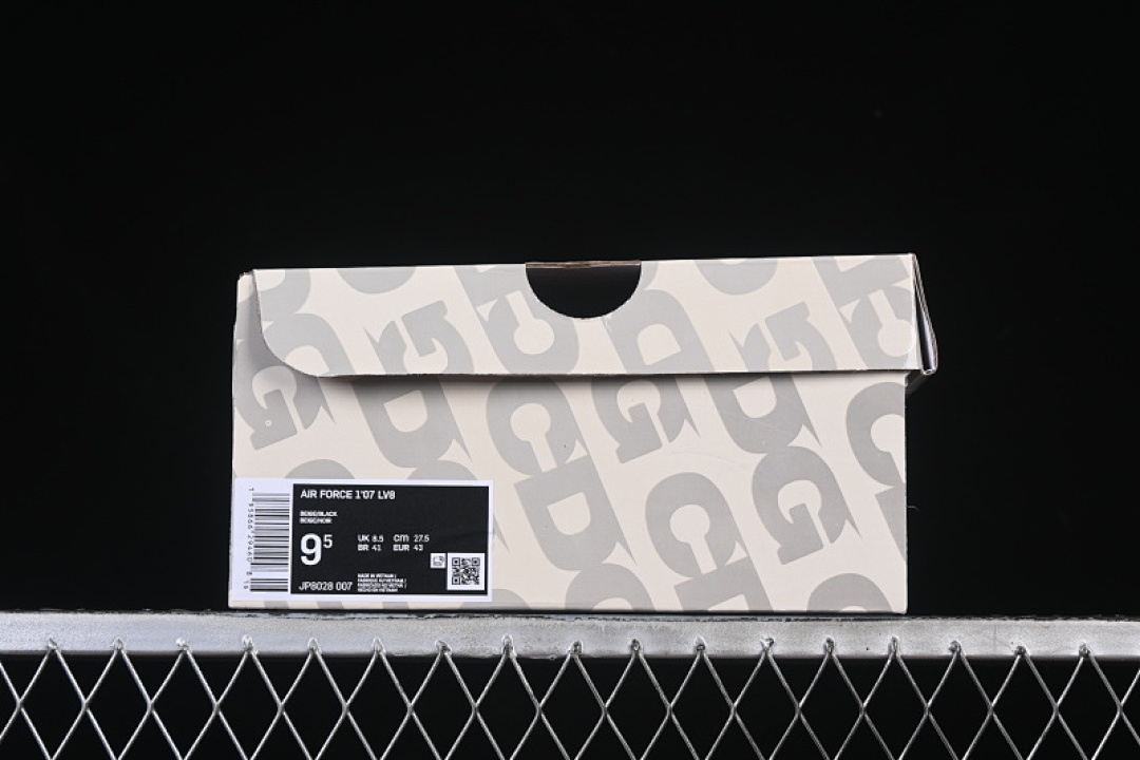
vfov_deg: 18.2
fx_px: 2375
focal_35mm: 75
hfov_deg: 27.0
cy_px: 380
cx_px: 570
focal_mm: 50
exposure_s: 1/80
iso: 160
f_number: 8
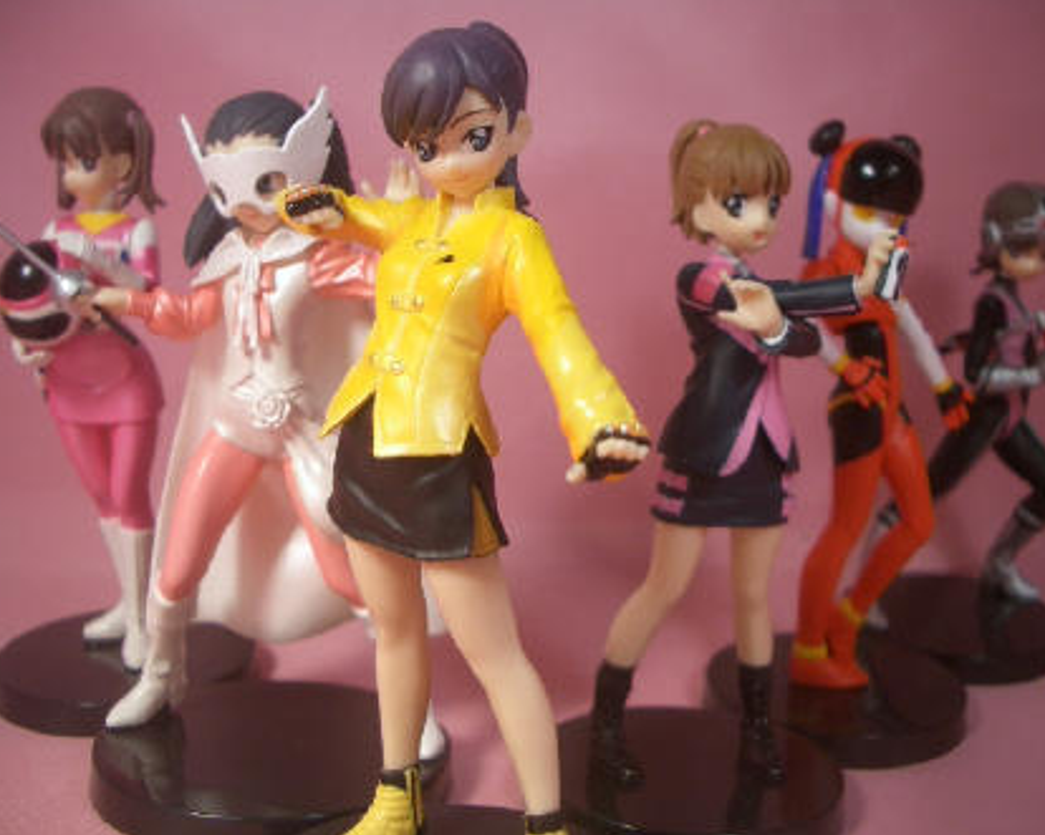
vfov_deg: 40.1
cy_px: 416
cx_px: 545
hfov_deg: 49.1
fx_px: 1144
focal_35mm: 37
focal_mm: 5.8
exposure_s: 1/200
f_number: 2.6
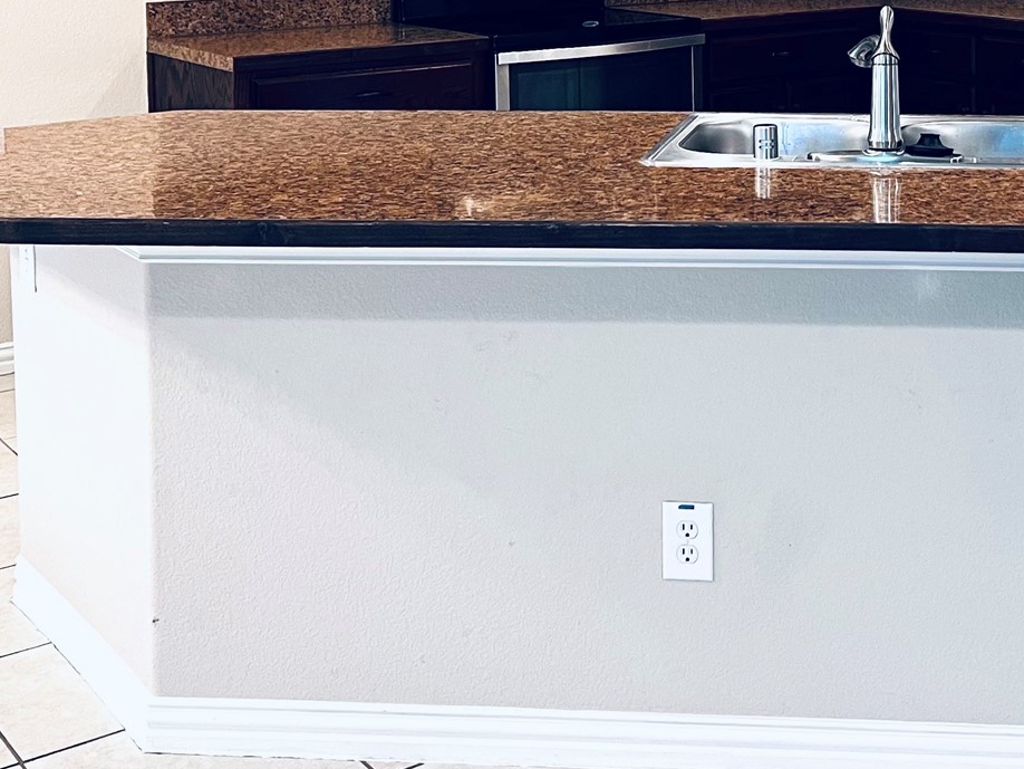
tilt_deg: -3.9
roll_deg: -0.2
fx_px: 1716
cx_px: 803
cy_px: -30
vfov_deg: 24.0
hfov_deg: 32.4
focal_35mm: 58
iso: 160
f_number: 1.5
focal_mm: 5.7
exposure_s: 1/60
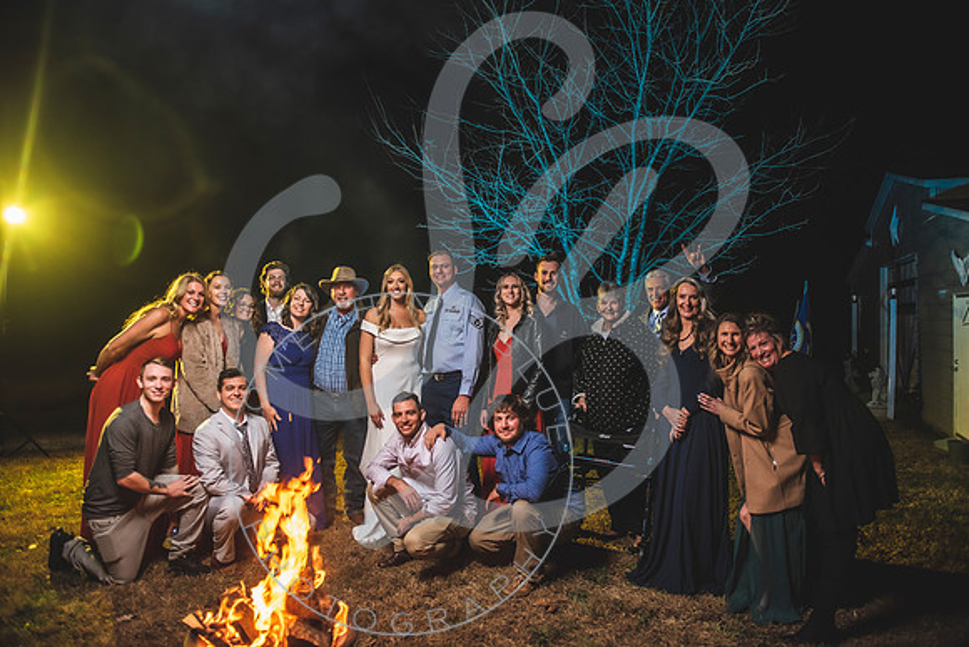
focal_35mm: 24
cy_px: 324
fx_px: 646
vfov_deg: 53.2
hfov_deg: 73.7
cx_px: 484
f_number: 2.8
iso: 500
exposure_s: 1/125
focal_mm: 24
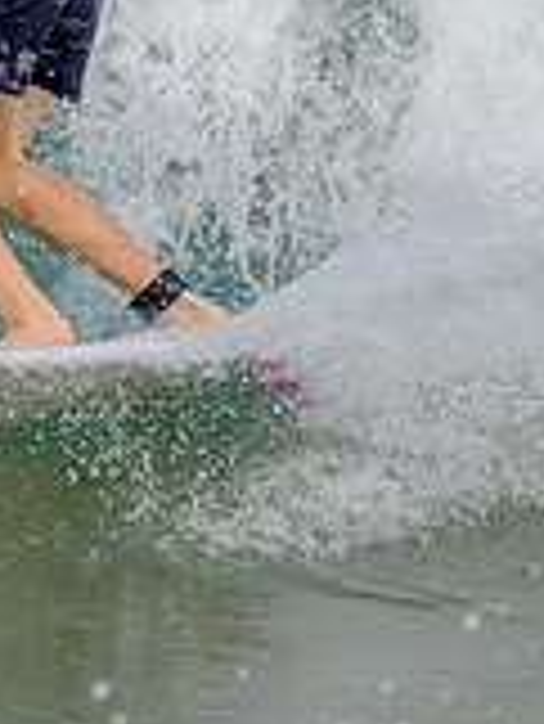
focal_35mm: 3002
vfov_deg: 0.7
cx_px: -734
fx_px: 62820
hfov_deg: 0.5
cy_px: 18
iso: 720
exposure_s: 1/2000
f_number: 6.3
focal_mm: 800
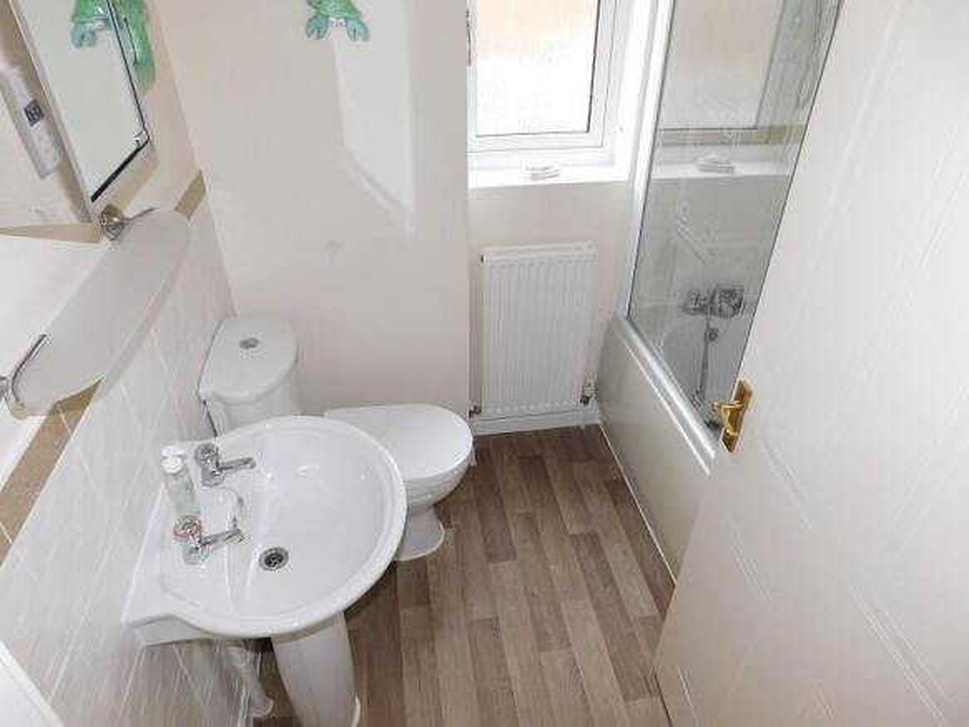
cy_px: 364
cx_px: 484
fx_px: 644
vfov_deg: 58.9
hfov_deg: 73.9
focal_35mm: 23
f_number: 3
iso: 200
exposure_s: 1/30
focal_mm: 4
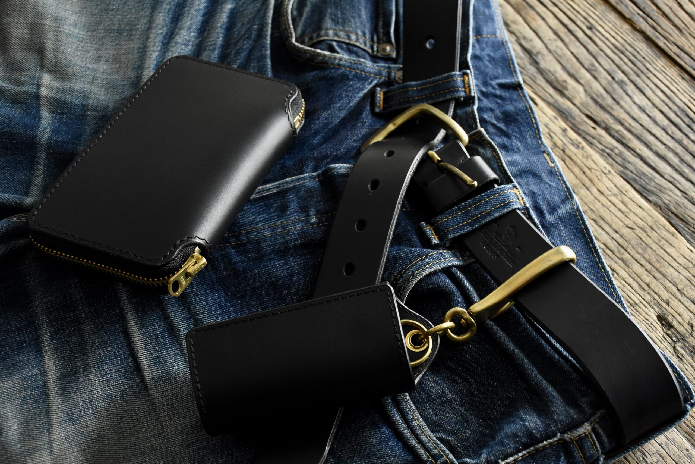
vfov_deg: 29.9
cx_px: 348
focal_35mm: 45
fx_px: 869
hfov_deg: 43.6
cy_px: 232
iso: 1600
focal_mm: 30
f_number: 4.5
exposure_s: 1/60
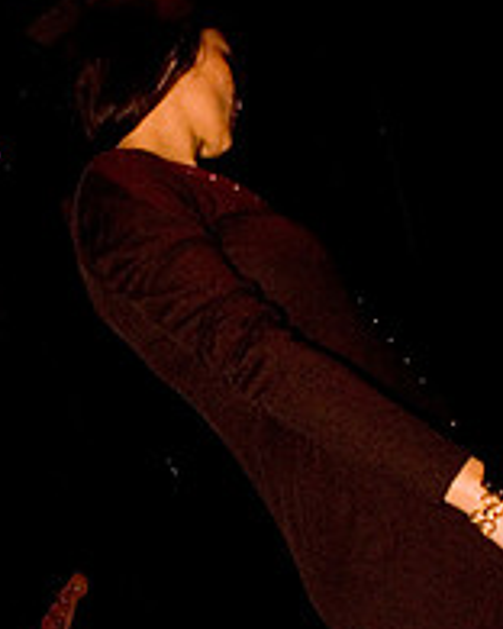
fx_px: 1210
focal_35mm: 65
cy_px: 448
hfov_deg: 23.4
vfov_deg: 28.8
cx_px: 189
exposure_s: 1/40
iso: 800
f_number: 2.8
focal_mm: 20
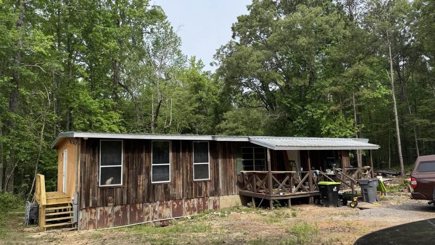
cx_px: 212
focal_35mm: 27
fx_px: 311
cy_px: 126
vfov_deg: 42.9
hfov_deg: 69.9
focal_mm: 6.76
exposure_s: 1/1261
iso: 80
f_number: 1.78
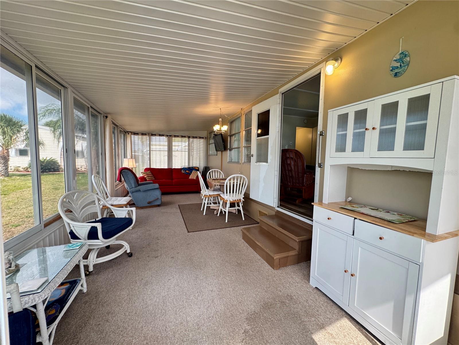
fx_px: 186
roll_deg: -1.0
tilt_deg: -5.0
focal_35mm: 14
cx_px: 230
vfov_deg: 85.7
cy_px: 172
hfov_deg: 102.1
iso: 200
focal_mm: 2.22
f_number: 2.2
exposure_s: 1/120
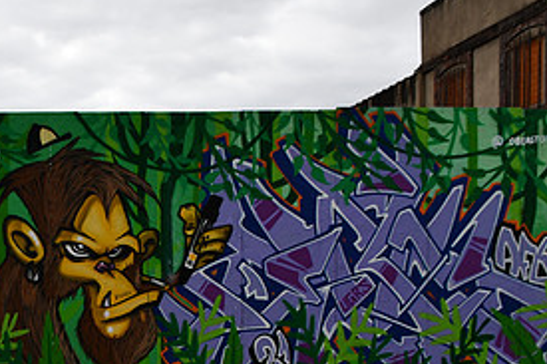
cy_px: 297
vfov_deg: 23.4
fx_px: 866
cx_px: 56
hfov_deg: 33.3
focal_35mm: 57
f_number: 5.6
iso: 360
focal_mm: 18
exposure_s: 1/250
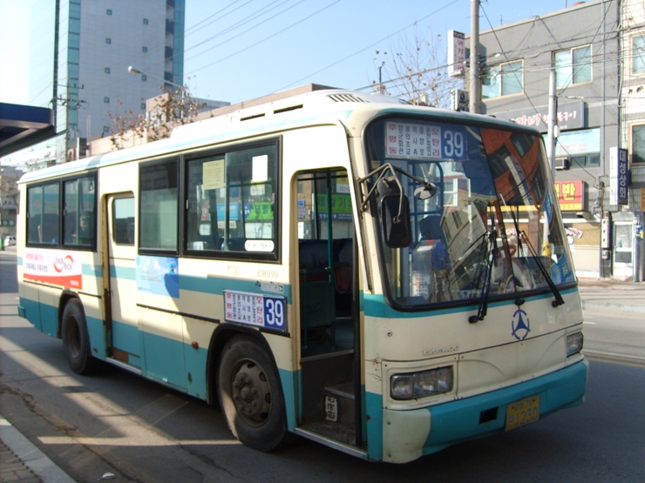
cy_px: 242
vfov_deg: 40.7
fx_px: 652
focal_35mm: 35
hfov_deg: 52.6
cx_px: 322
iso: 50
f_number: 2.8
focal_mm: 5.8
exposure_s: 1/750
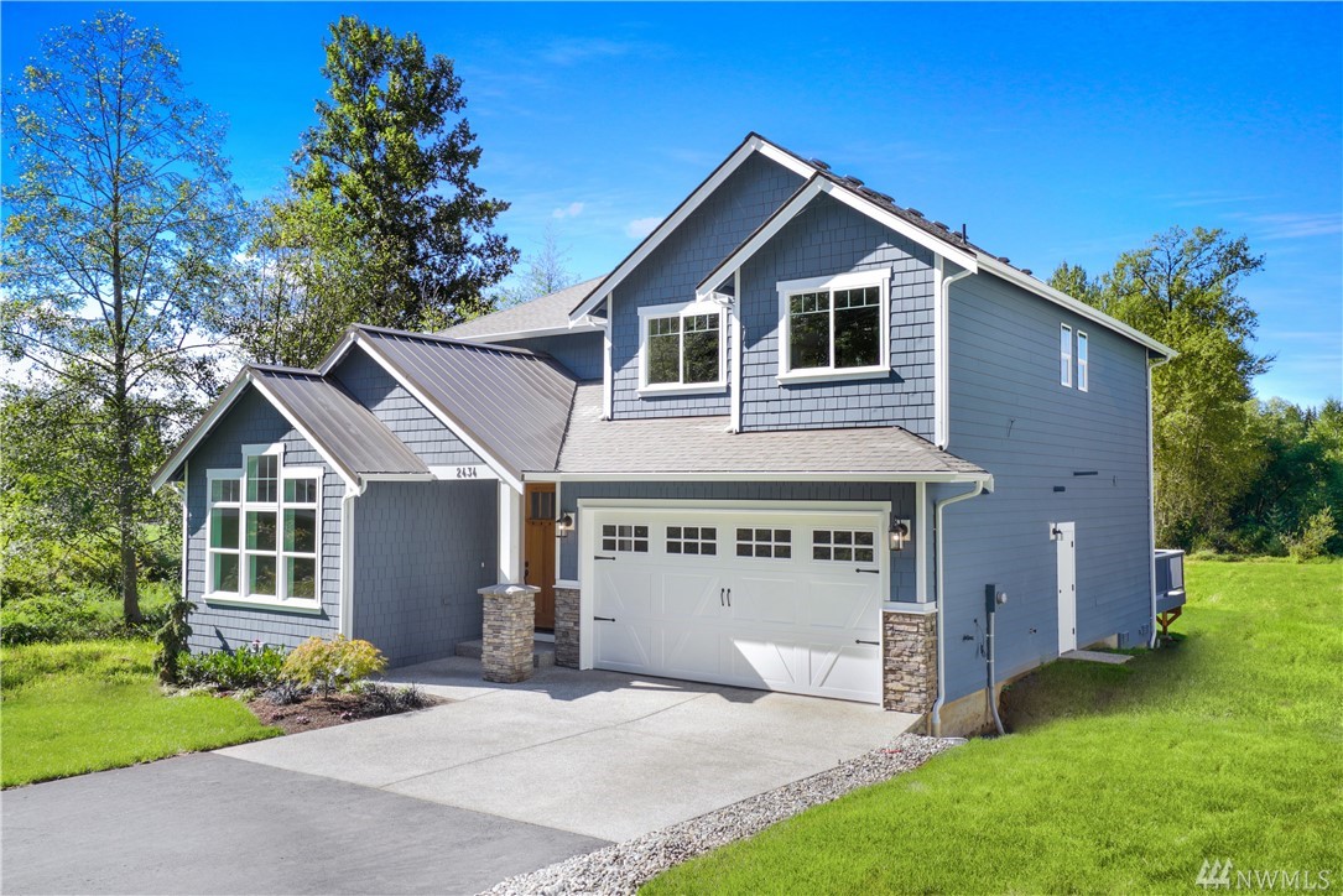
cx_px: 672
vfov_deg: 45.0
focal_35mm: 29
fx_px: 1082
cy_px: 448
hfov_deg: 63.6
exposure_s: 1/30
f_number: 11
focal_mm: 29
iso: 50
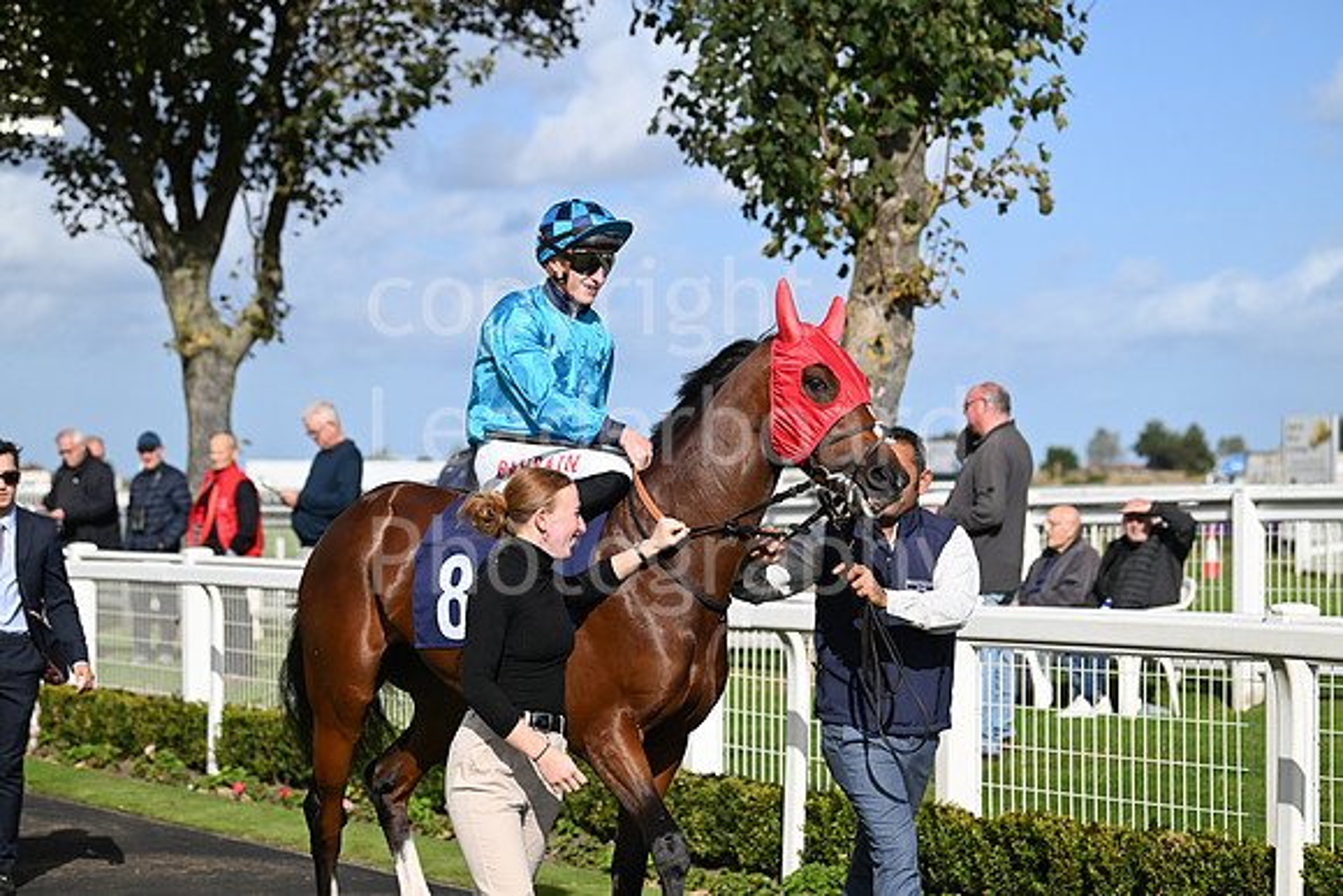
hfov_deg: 21.5
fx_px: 3545
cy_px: 448
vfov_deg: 14.4
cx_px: 672
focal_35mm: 95
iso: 500
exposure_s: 1/8000
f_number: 4
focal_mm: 95
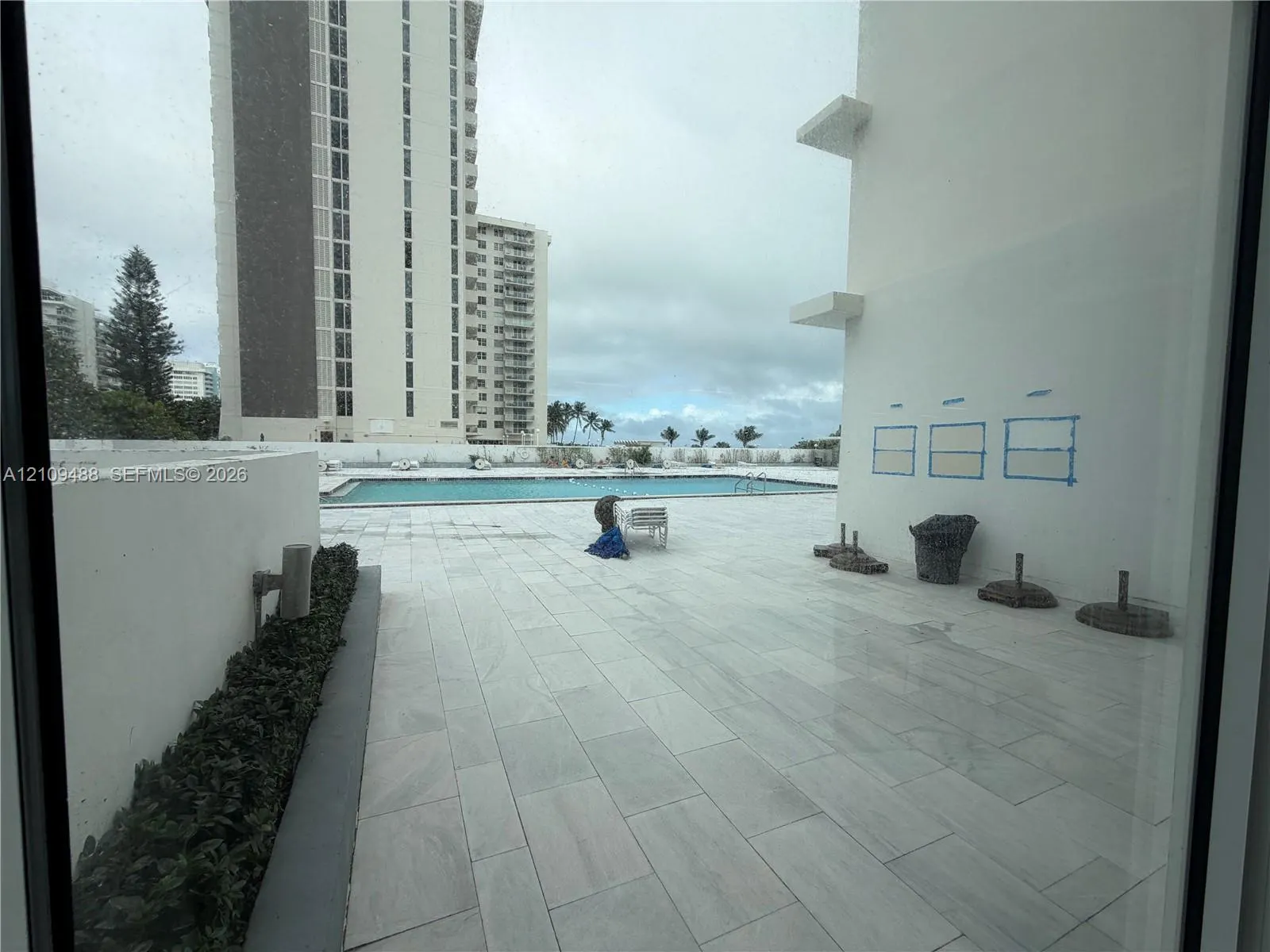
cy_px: 476
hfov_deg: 102.1
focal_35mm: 14
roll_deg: -1.2
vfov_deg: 85.7
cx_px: 635
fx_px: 514
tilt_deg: -3.0
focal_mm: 2.22
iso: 20
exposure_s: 1/901
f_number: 2.2
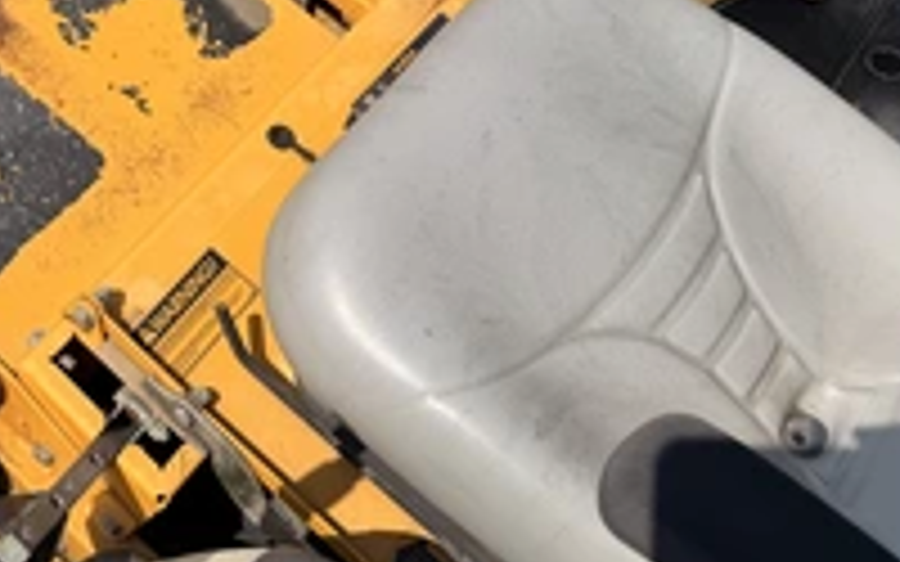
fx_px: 1251
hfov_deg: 36.2
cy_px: 85
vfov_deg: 24.8
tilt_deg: -58.8
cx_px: 32
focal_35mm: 51
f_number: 1.78
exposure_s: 1/6173
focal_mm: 6.76
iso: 80
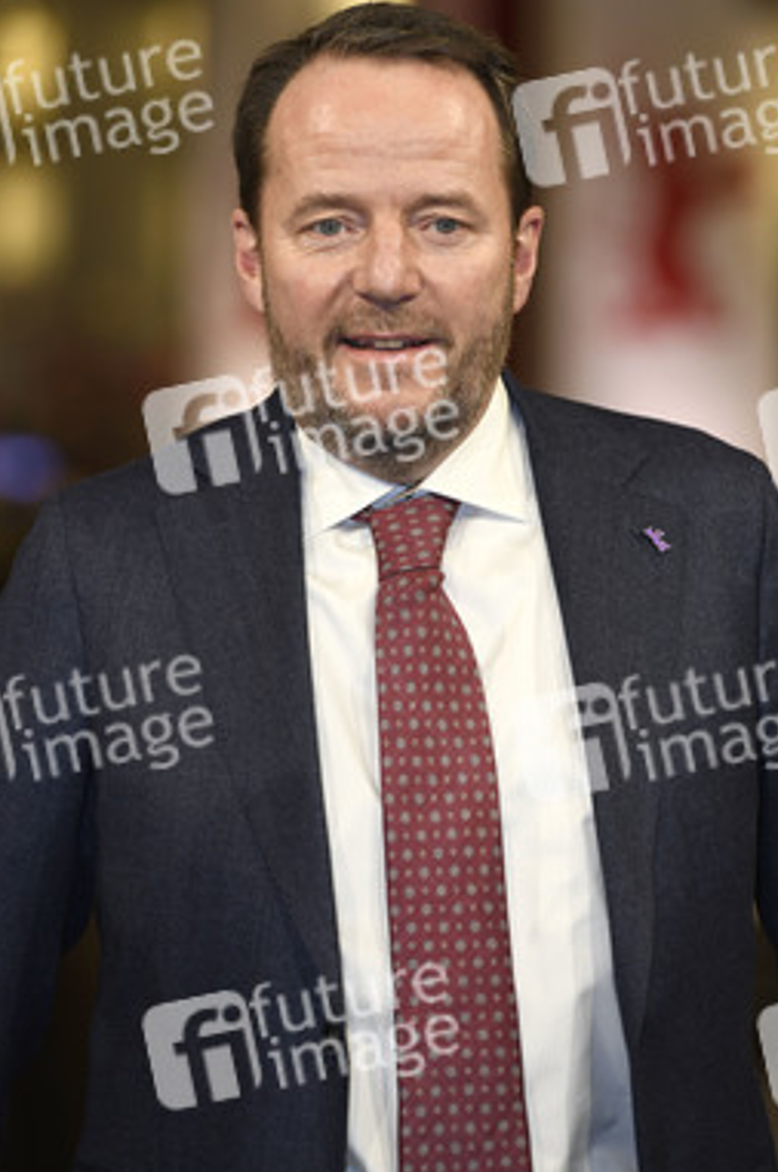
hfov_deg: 6.5
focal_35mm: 210
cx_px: 391
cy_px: 575
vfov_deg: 9.8
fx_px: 6826
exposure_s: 1/320
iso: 1000
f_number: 4.5
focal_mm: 200
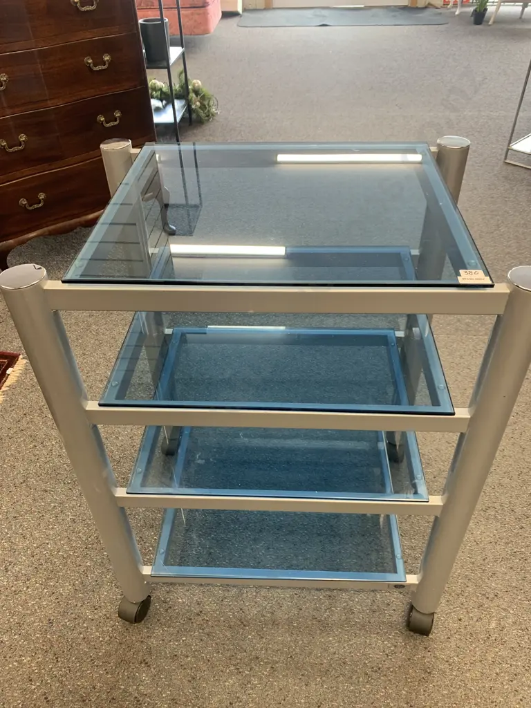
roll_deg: +2.6
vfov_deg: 67.3
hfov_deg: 53.1
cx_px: 266
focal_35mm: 26
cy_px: 354
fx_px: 532
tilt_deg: -40.2
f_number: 1.8
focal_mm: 4.25
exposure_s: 1/50
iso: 64
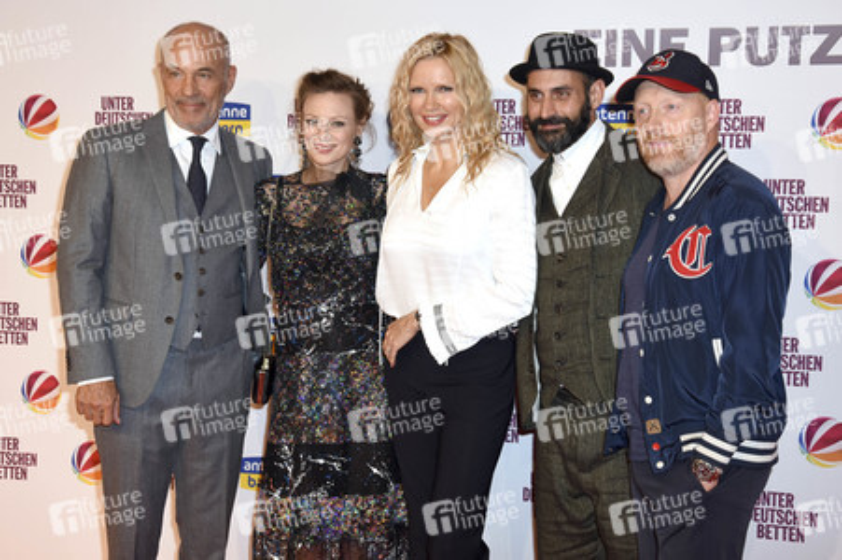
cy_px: 280
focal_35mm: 60
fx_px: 1402
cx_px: 421
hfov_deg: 33.4
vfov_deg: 22.6
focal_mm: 40
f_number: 5.6
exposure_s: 1/125
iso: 500
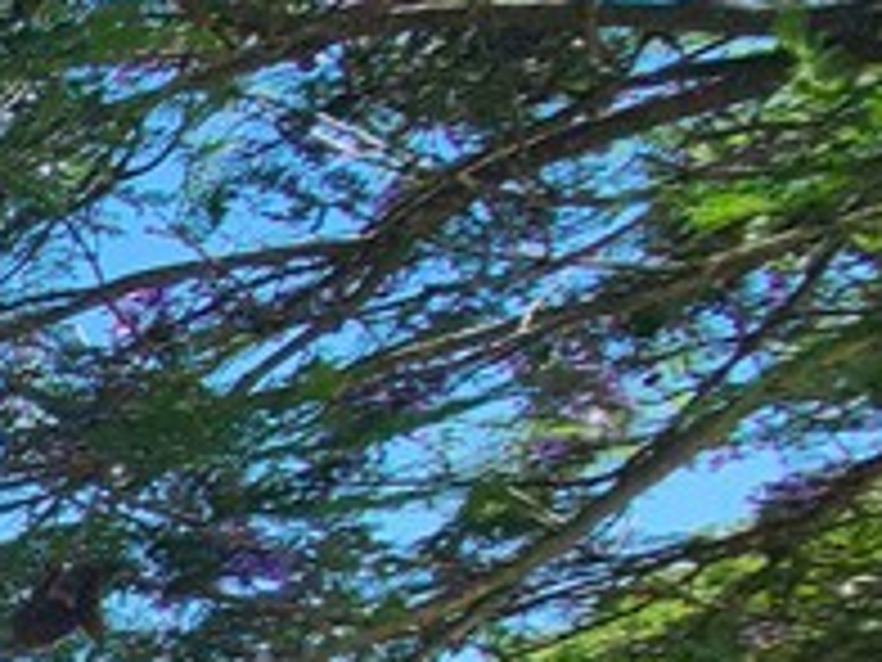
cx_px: -1400
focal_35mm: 68
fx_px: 1733
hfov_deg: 13.9
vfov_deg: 18.6
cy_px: 1045
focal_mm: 2.2
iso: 50
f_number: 2.2
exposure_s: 1/1250
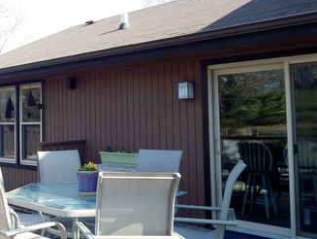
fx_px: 394
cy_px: 103
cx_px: 9
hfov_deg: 39.3
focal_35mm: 43
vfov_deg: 33.6
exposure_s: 1/400
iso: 125
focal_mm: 4
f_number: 3
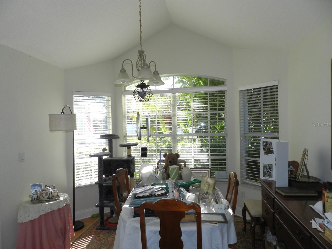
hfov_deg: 73.9
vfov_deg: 58.9
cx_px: 166
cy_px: 124
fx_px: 221
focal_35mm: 23
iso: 160
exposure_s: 1/320
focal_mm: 4
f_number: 3.4
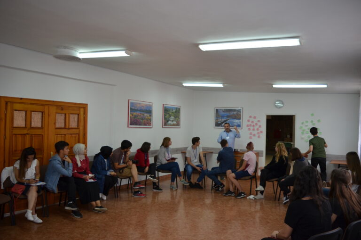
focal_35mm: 27
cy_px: 120
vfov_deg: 47.8
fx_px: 270
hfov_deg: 67.5
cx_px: 180
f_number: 3.5
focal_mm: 18
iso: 400
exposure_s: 1/125
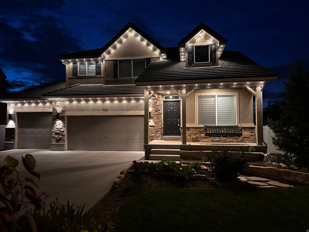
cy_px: 116
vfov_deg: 56.8
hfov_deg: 71.6
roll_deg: -0.2
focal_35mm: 24
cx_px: 154
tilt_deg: +3.3
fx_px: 214
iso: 1000
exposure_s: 1/40
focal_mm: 6.86
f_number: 1.78
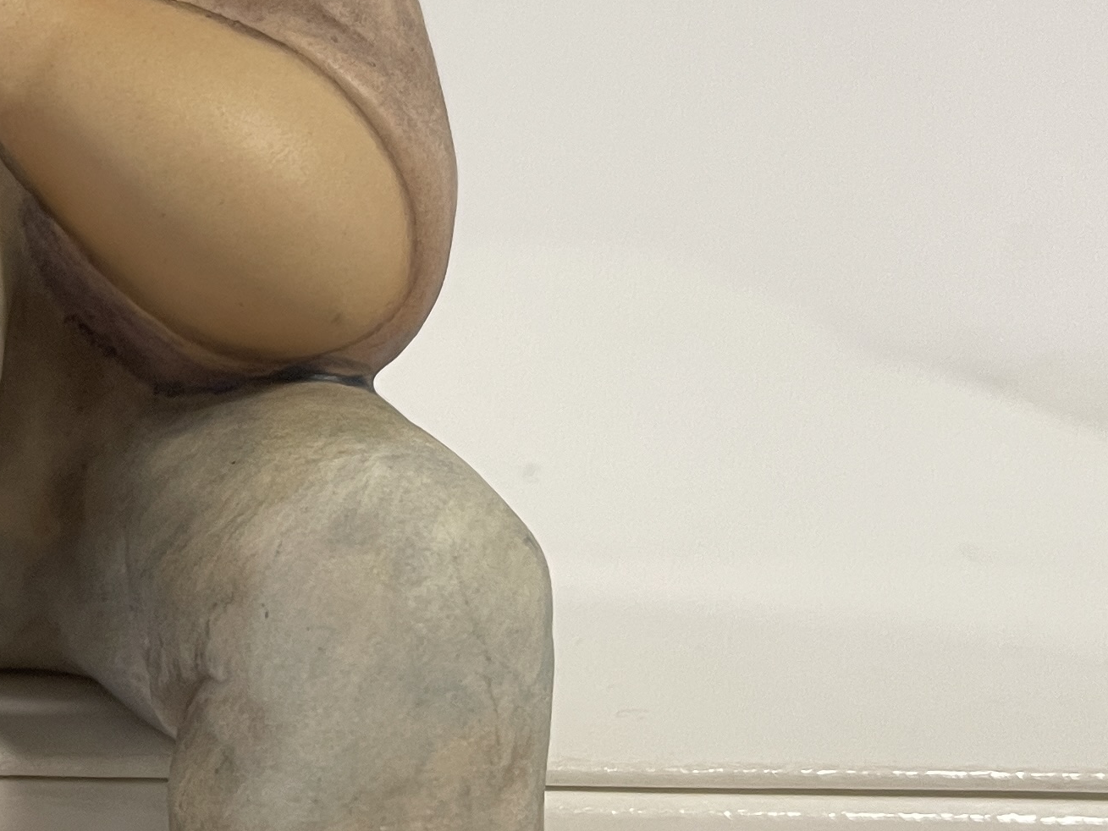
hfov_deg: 23.7
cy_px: 326
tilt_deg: -10.8
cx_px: -119
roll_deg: -3.2
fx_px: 2465
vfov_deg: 19.1
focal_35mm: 77
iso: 100
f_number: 1.6
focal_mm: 5.1
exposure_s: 1/50
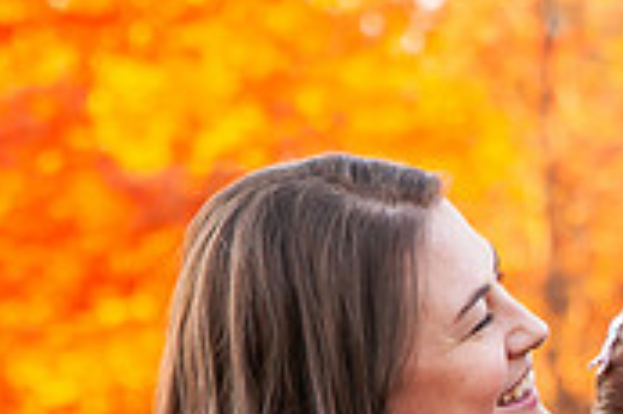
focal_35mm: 324
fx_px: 5602
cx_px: 811
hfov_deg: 6.3
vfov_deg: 4.2
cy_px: 509
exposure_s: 1/200
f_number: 4.5
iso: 640
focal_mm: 70
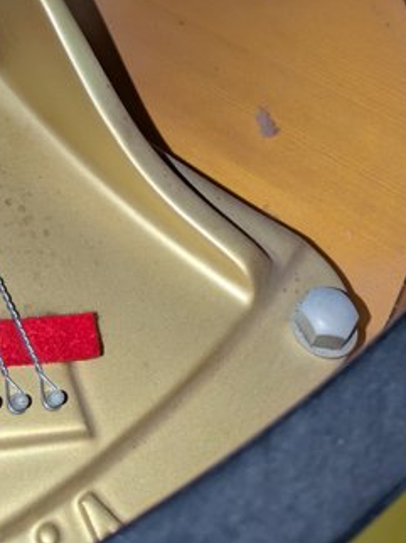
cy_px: 19
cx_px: 63
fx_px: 877
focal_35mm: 56
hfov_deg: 25.5
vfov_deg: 32.1
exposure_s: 1/100
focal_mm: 5.43
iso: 265
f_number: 1.89
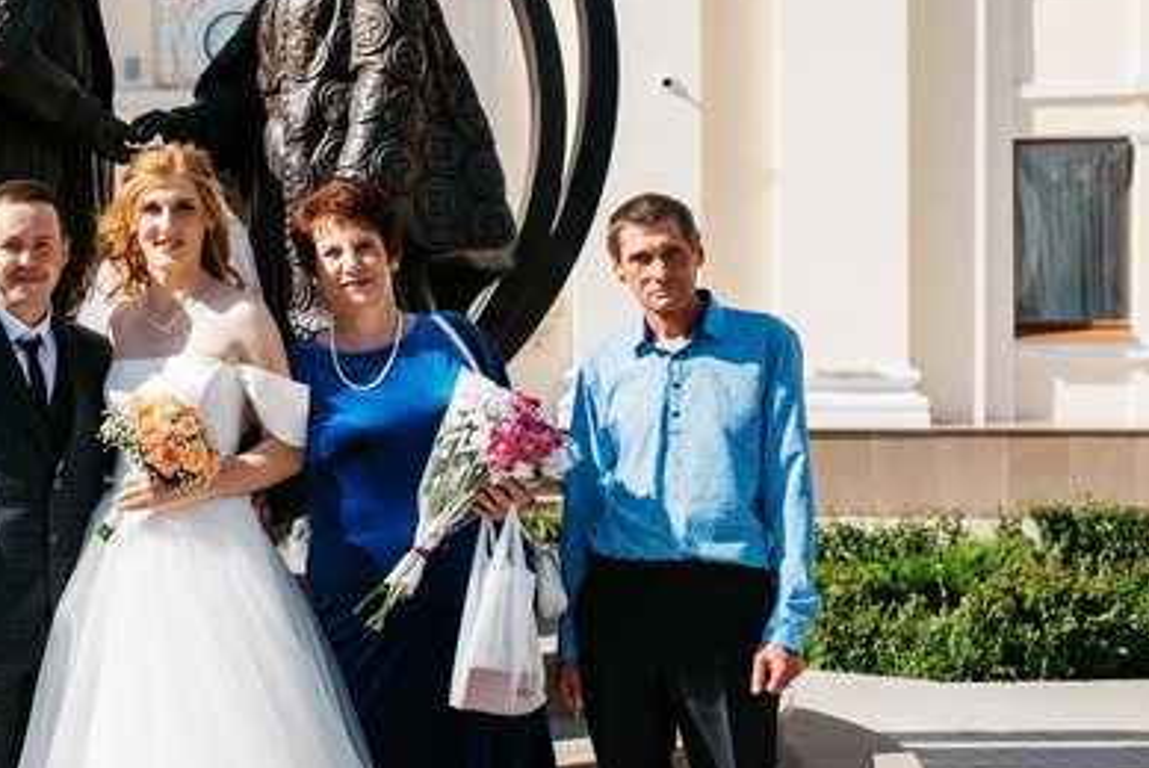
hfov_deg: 27.5
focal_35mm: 72
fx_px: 2300
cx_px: 219
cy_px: 390
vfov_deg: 19.0
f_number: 3.2
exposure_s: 1/3200
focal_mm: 35
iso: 200
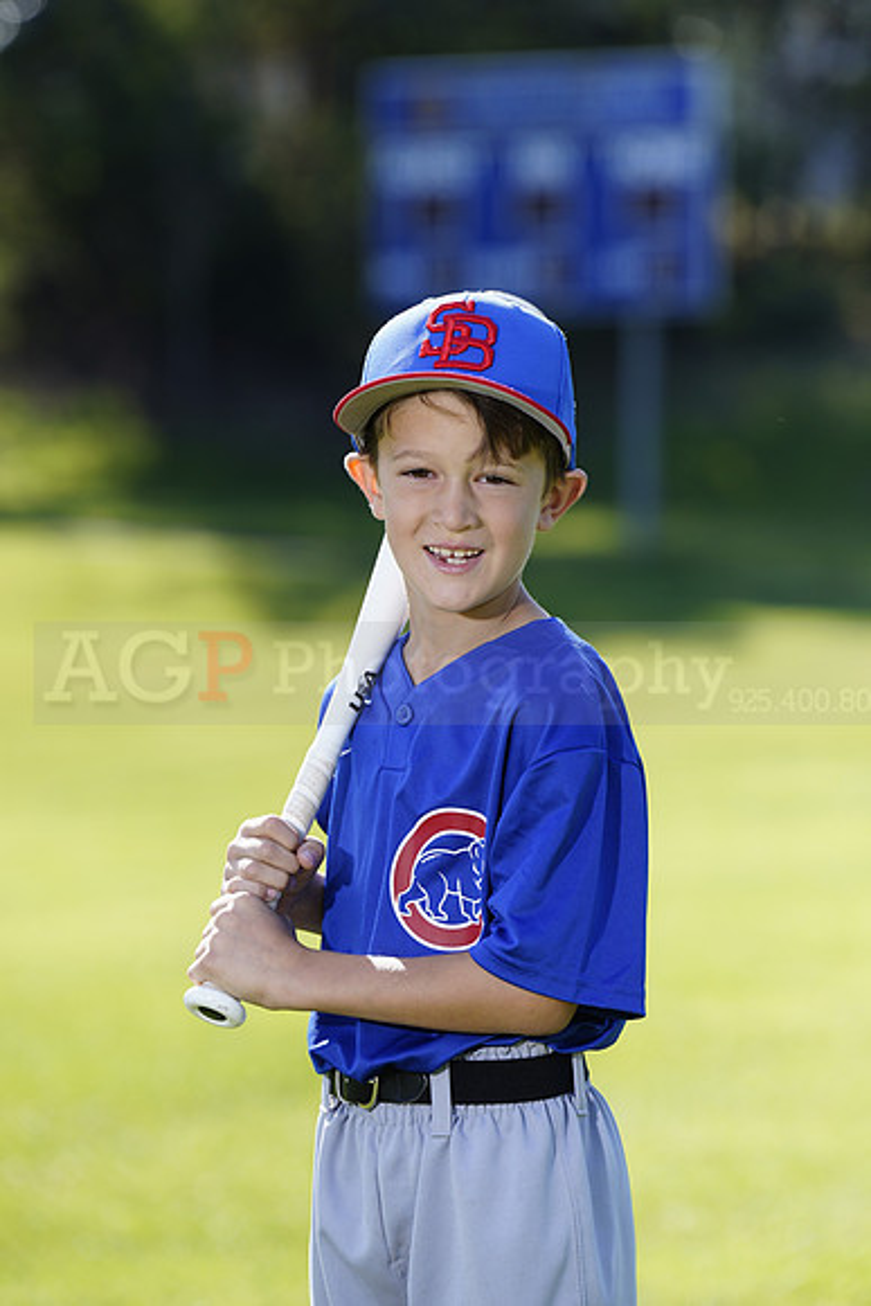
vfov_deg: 10.3
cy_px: 653
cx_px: 436
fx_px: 7253
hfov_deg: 6.9
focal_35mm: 200
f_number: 5
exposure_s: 1/250
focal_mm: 200
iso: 100
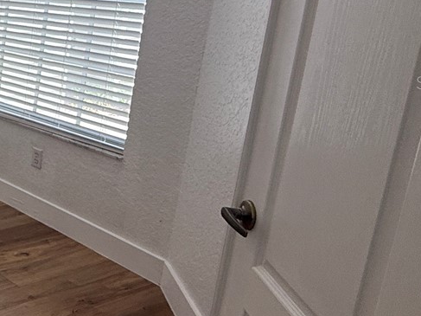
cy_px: 82
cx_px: -194
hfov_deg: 28.6
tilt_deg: -11.9
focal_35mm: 46
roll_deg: -1.6
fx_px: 559
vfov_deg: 31.0
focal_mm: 2.22
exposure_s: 1/120
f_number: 2.2
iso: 64
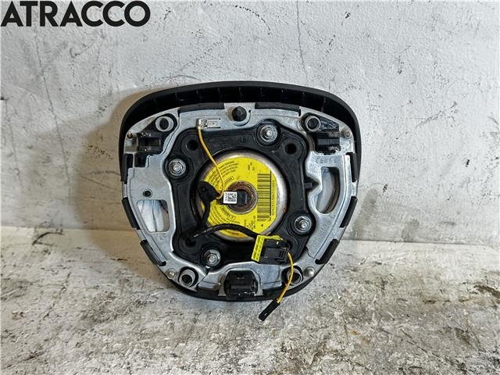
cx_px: 250
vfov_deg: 30.3
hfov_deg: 39.7
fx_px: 693
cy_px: 188
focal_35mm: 48
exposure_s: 1/50
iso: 200
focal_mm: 6.86
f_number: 1.78
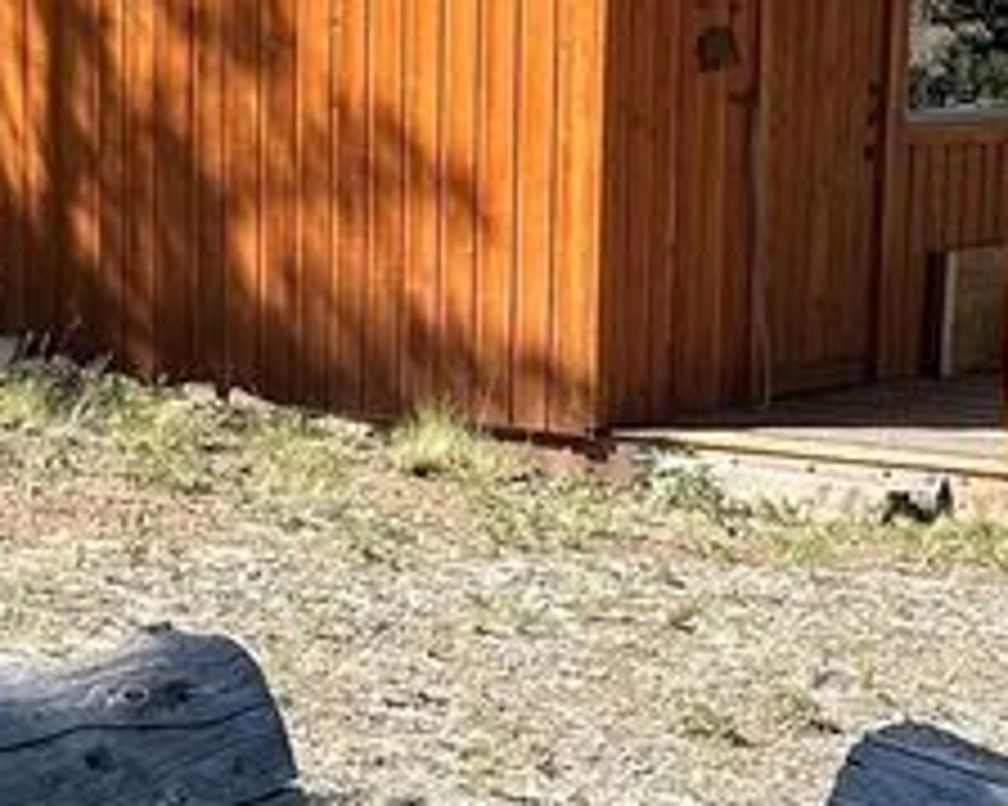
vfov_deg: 13.2
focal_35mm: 116
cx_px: 657
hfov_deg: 16.5
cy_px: 684
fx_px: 3459
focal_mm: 5.7
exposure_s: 1/1468
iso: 50
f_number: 1.5
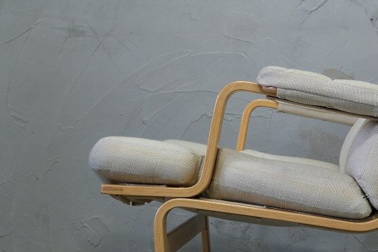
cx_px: 296
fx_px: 725
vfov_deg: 19.7
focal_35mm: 69
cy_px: 110
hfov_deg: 28.7
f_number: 4
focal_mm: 20.2
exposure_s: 1/28
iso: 640
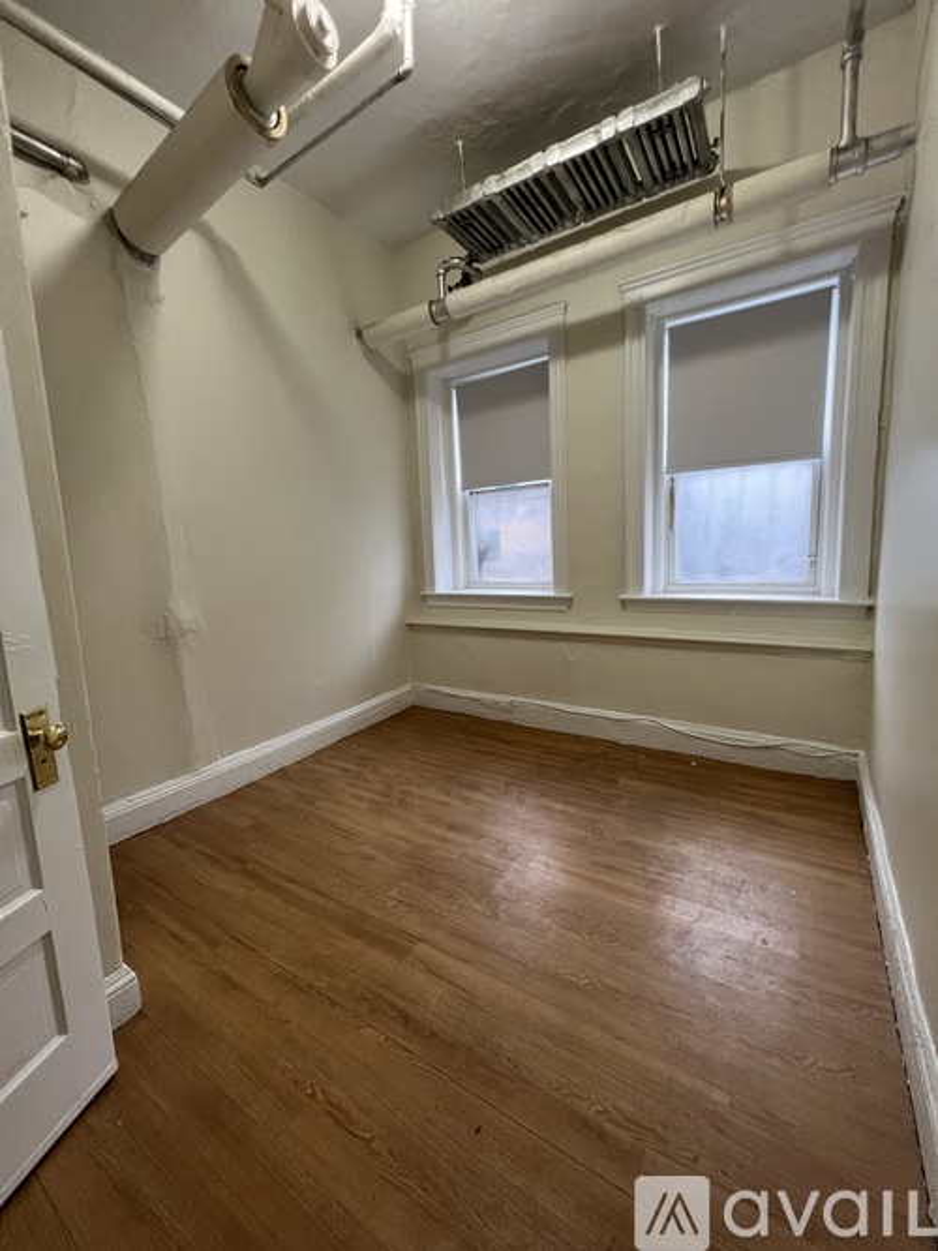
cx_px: 469
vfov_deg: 106.2
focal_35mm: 13
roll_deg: +2.7
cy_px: 626
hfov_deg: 89.9
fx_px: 470
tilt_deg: -9.0
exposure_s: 1/60
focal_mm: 1.57
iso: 250
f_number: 1.8
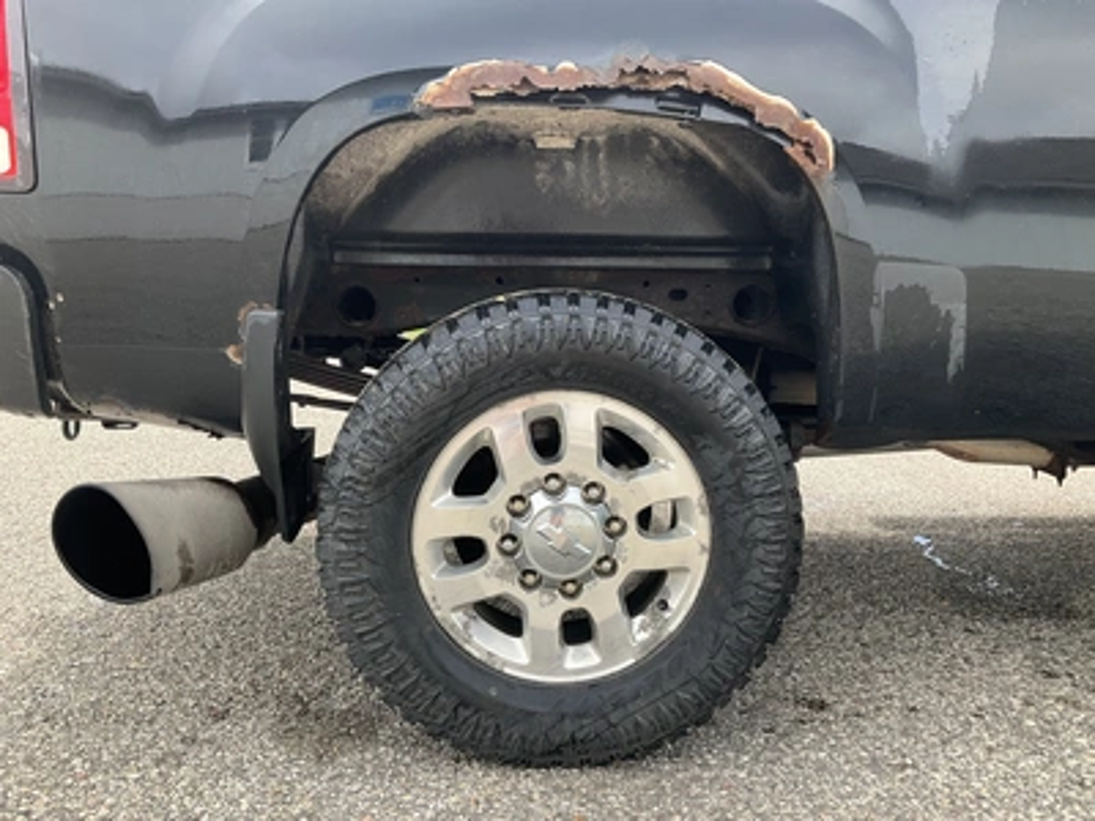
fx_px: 917
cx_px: 548
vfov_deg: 48.2
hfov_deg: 61.7
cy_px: 410
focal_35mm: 29
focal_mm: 3
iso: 25
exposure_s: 1/340
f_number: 1.8
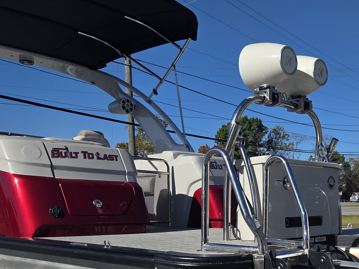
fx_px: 498
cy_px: 252
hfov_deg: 38.0
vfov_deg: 28.8
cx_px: 296
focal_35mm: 48
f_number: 1.8
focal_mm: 5.4
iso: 64
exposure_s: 1/7891
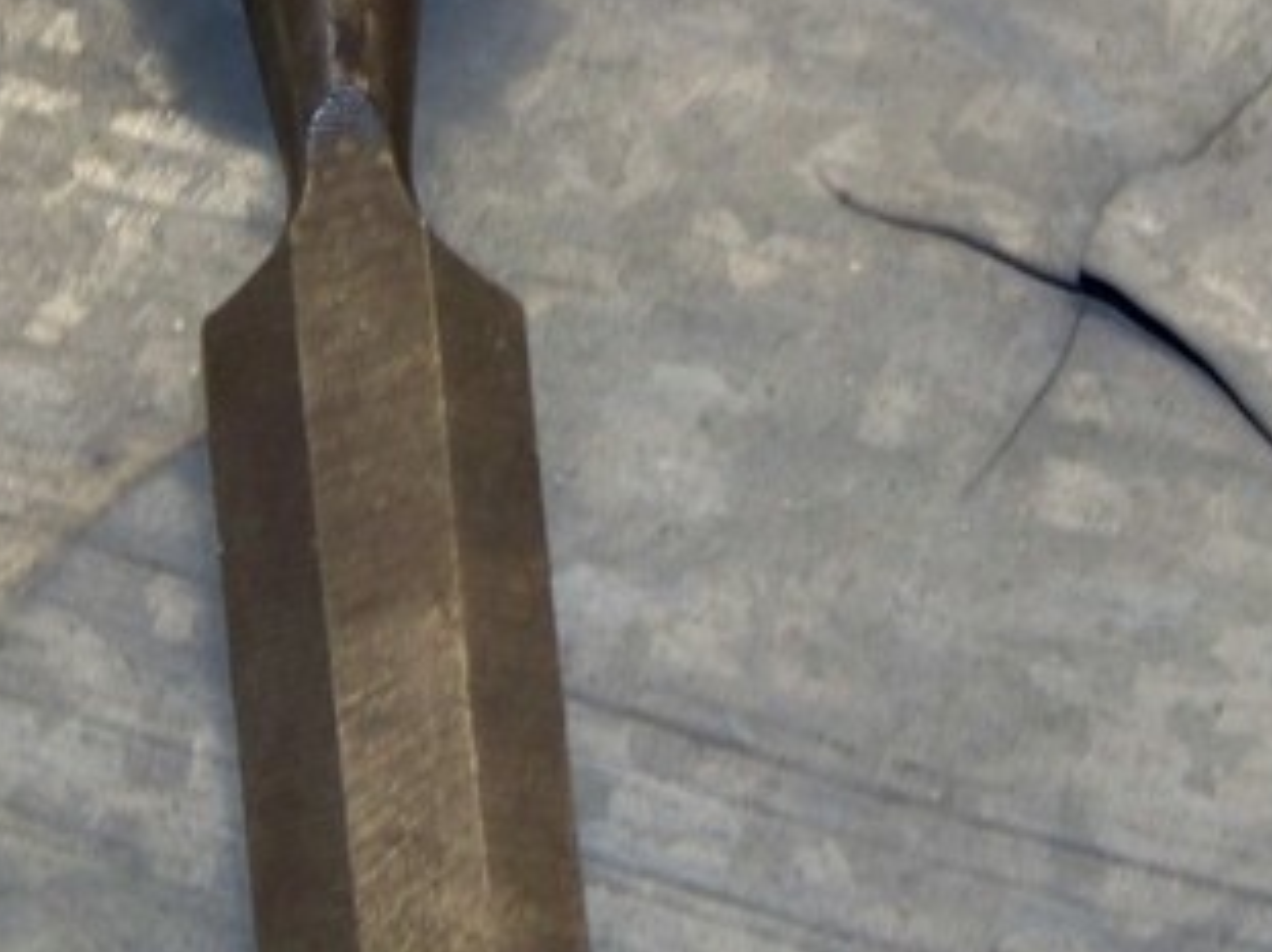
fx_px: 12232
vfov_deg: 4.5
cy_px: 264
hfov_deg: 5.9
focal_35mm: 333
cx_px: 1170
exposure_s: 1/40
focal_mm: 24
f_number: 3.2
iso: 200
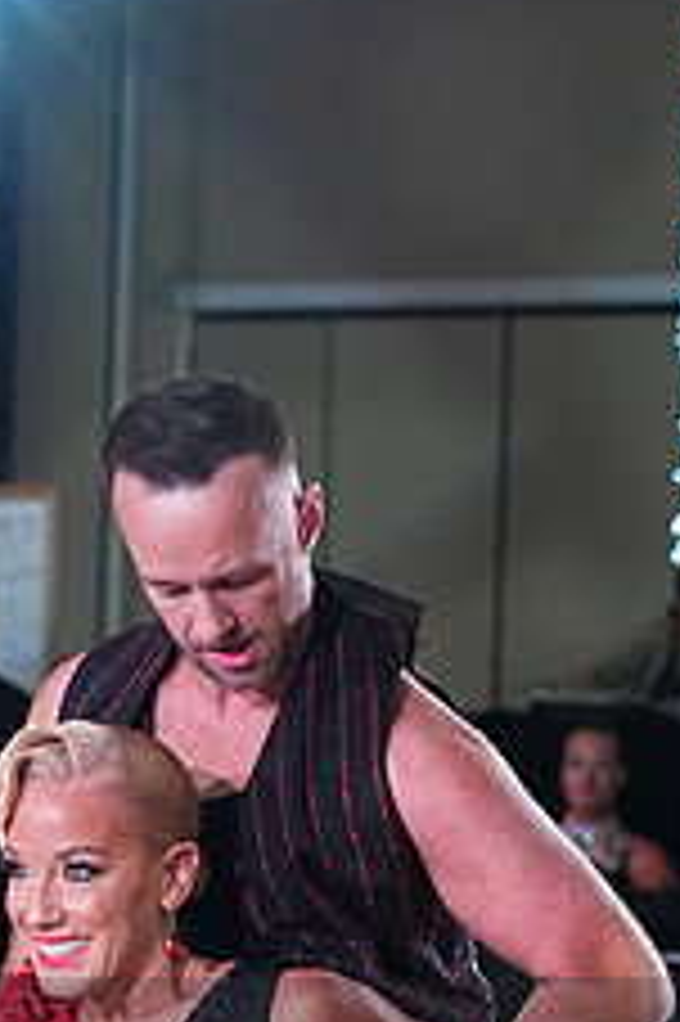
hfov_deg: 5.0
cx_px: 97
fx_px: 7775
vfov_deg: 7.5
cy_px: 1130
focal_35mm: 274
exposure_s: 1/400
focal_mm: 107
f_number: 5.6
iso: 6400
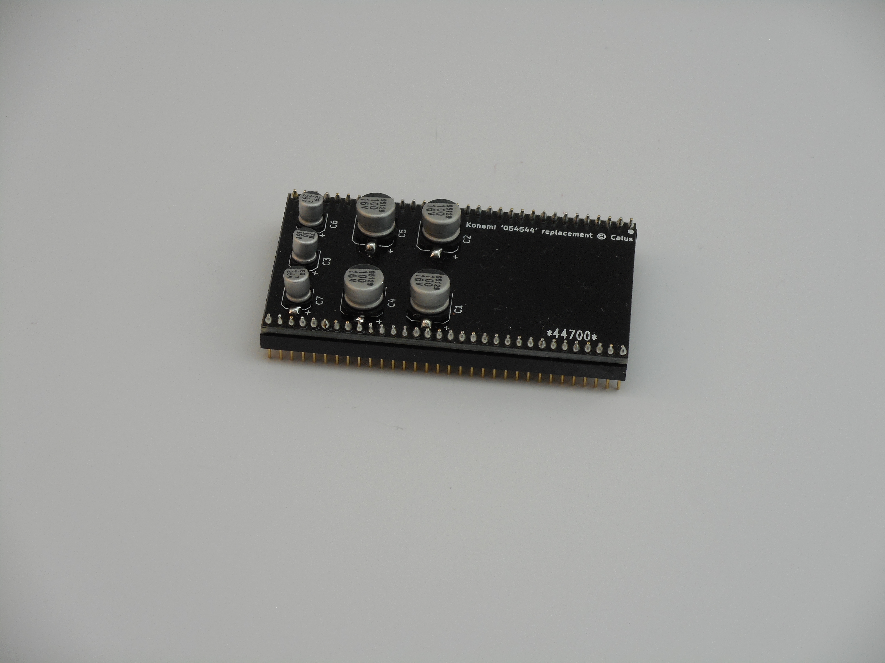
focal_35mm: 102
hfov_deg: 19.3
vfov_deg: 14.5
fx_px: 2608
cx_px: 442
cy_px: 332
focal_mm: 18.2
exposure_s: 1/60
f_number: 5.8
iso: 110
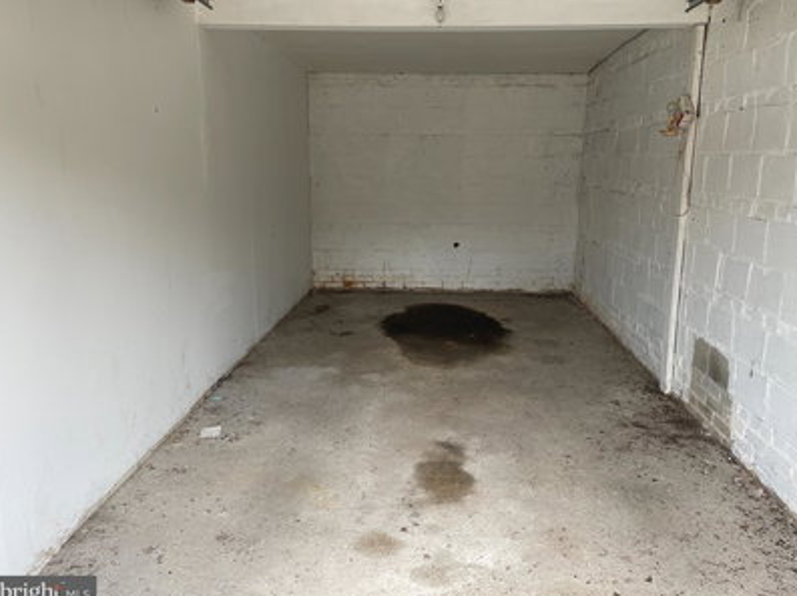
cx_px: 421
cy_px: 289
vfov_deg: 49.7
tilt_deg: -11.1
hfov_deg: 63.4
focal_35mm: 28
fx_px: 644
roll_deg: -0.5
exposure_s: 1/248
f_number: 1.6
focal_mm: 4.2
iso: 32
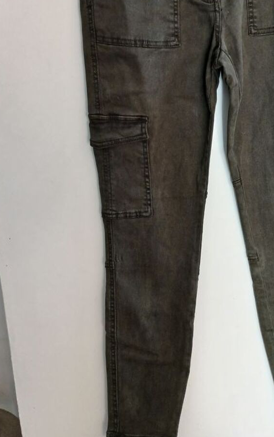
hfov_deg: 30.2
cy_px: 138
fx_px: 501
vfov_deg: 46.3
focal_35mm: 42
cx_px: 196
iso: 200
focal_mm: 3.98
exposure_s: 1/50
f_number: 1.8
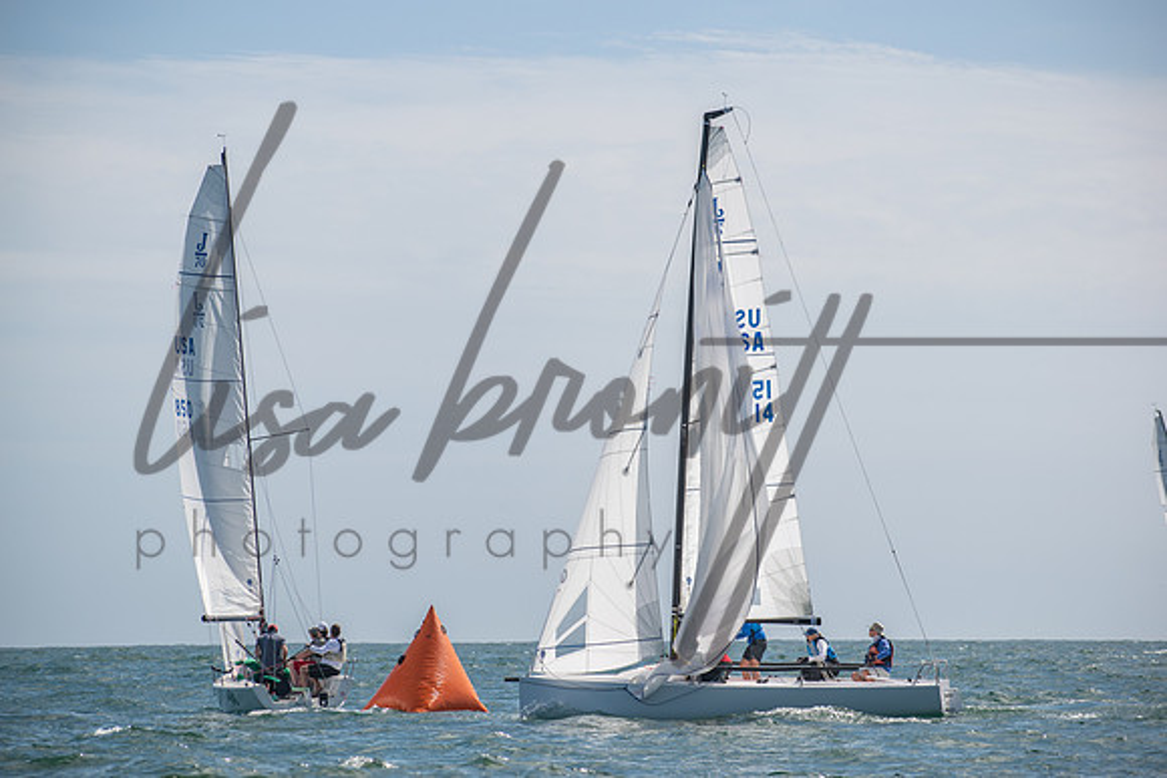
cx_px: 584
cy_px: 389
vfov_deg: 8.3
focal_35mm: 165
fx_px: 5350
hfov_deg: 12.4
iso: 200
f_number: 6.3
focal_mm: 110
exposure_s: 1/1250
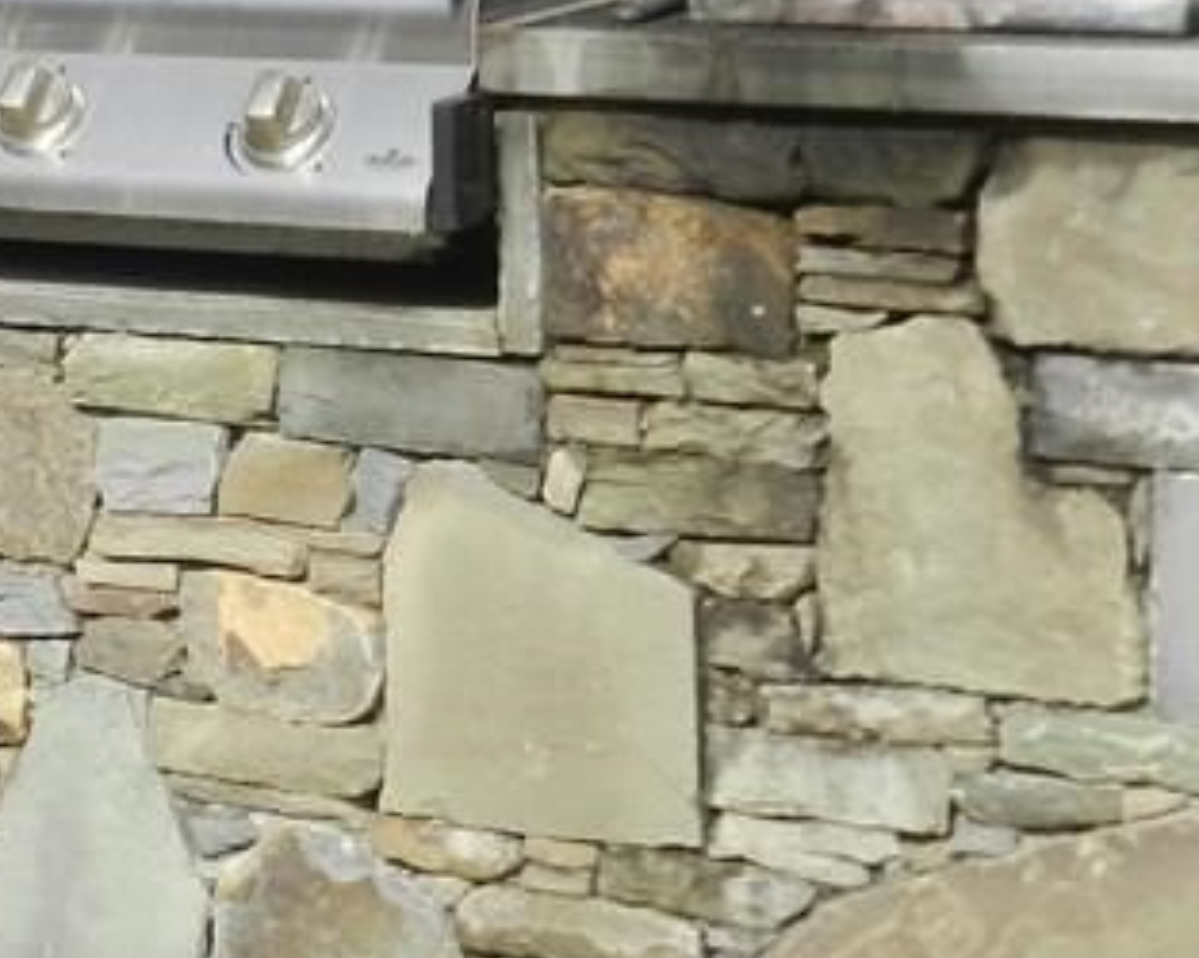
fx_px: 5213
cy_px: 268
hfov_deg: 12.8
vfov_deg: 10.5
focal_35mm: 147
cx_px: -211
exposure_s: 1/500
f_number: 4.2
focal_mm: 8.1
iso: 160
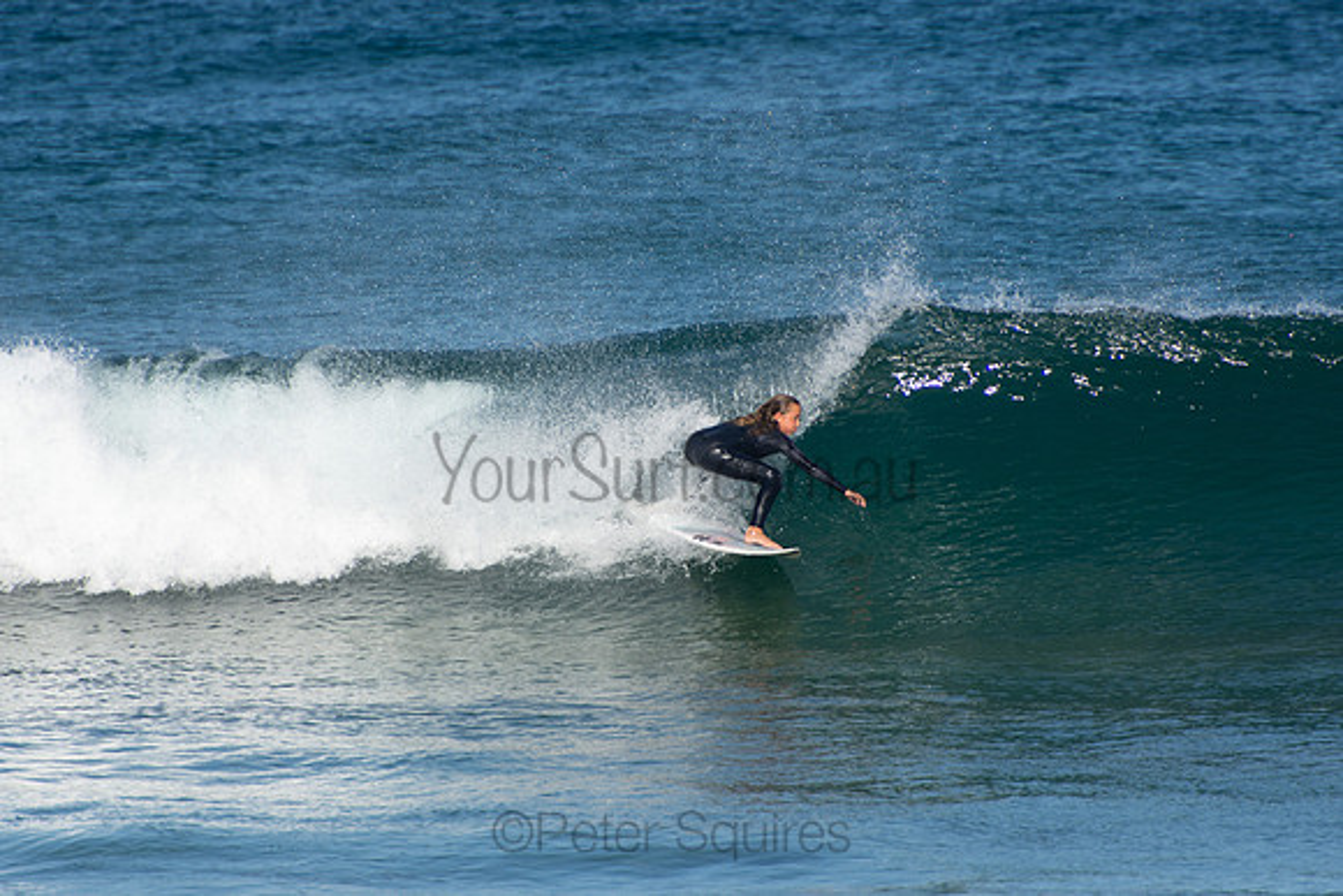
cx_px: 672
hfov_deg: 3.4
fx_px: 22388
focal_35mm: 600
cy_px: 448
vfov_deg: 2.3
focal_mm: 400
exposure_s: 1/1250
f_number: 5.6
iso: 200
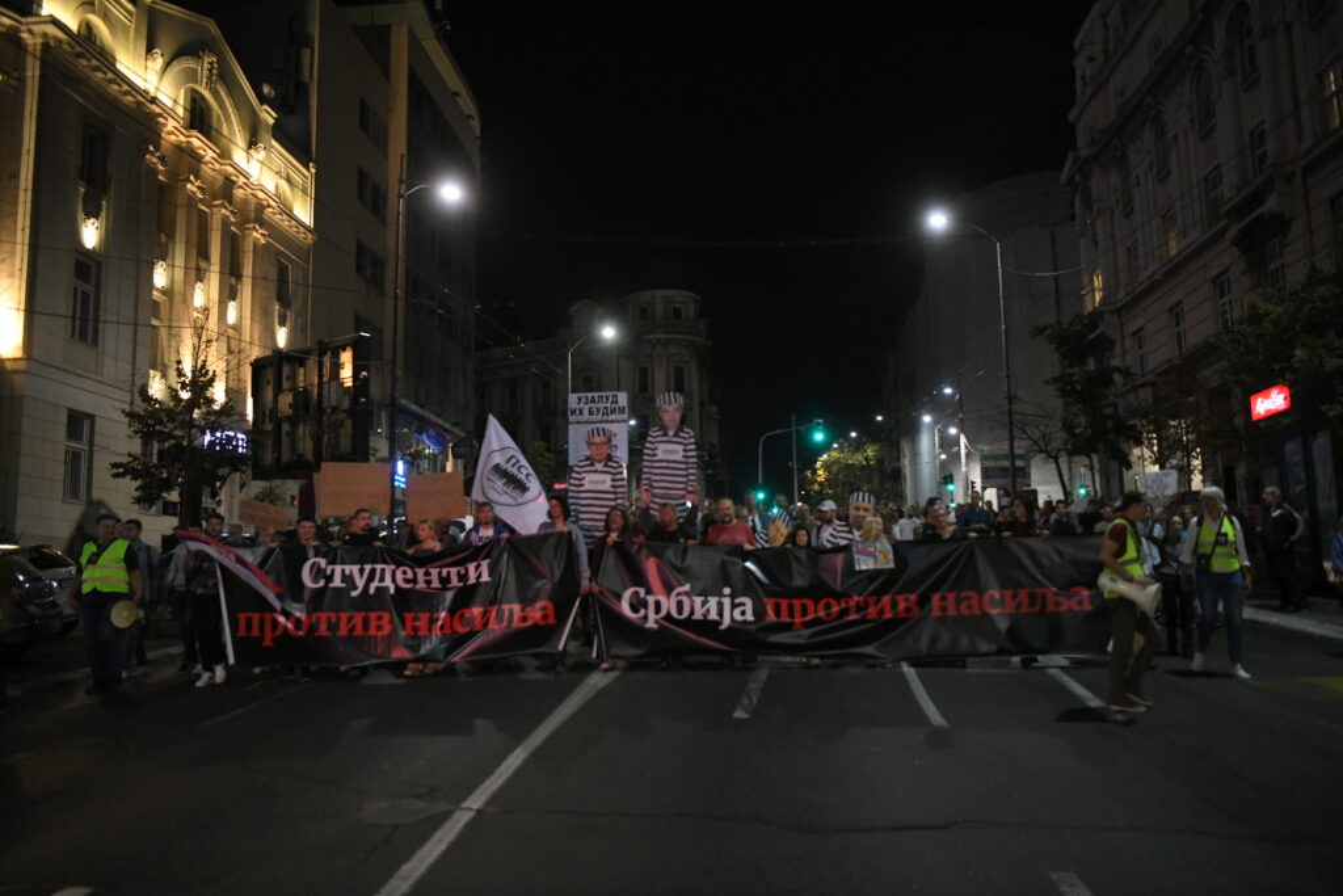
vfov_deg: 43.6
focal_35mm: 30
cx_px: 672
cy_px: 448
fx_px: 1119
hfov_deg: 61.9
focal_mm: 30
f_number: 2.8
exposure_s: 1/125
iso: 6400
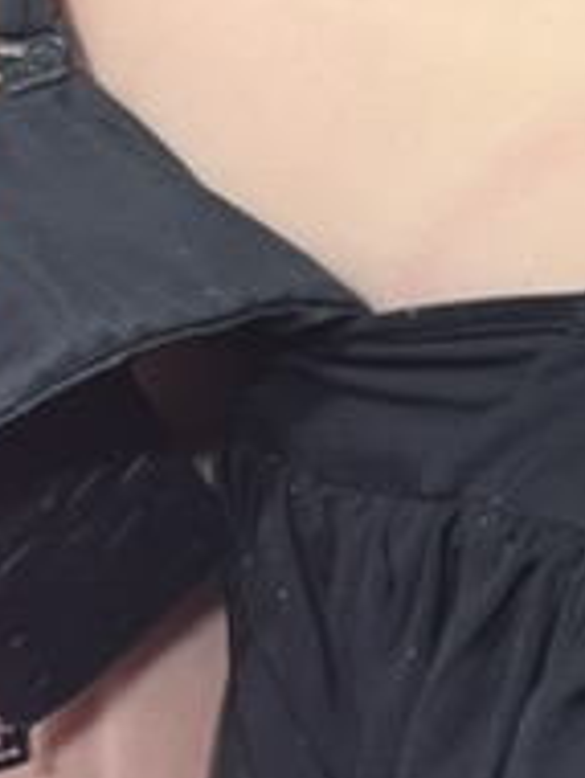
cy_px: -598
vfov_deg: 12.8
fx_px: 3148
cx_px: 1469
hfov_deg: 9.3
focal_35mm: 140
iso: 125
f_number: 1.5
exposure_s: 1/60
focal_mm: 5.7
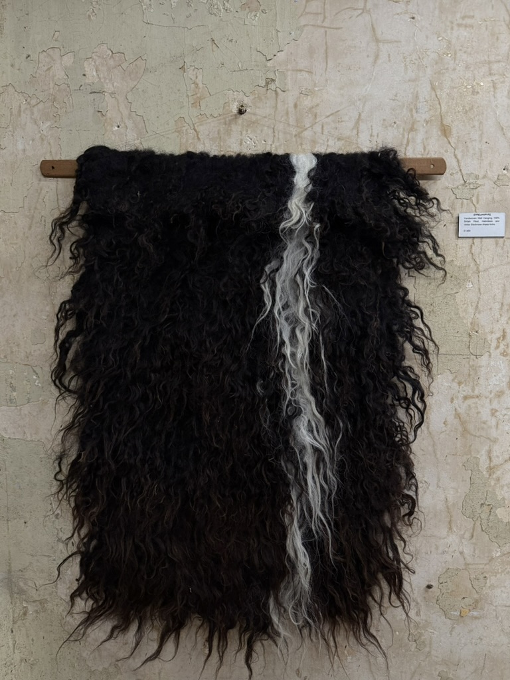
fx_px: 471
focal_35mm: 24
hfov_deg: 56.8
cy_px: 340
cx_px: 255
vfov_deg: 71.6
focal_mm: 6.76
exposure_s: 1/50
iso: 200
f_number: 1.78
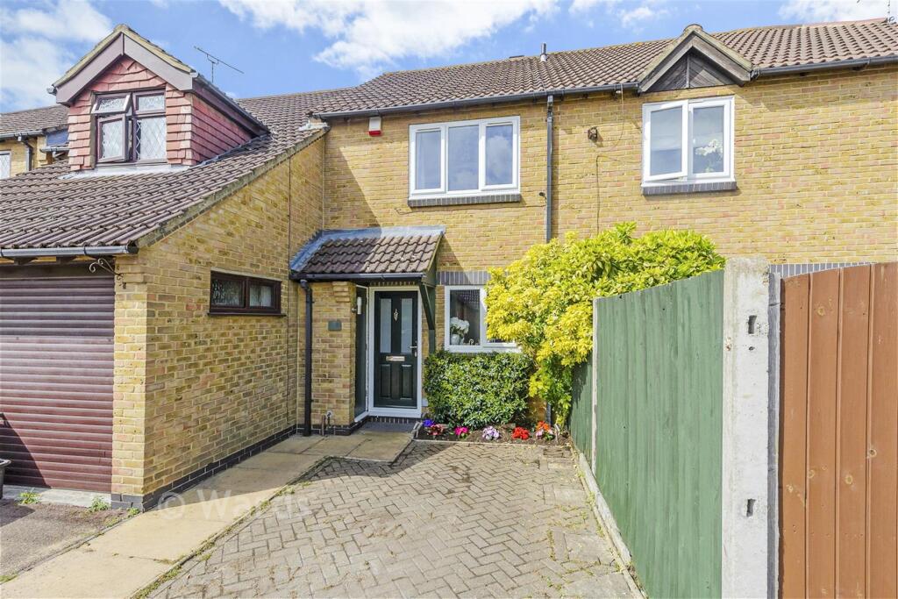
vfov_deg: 81.2
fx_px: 349
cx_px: 449
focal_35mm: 14
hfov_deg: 104.2
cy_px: 300
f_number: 8
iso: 320
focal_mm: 14
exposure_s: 1/800
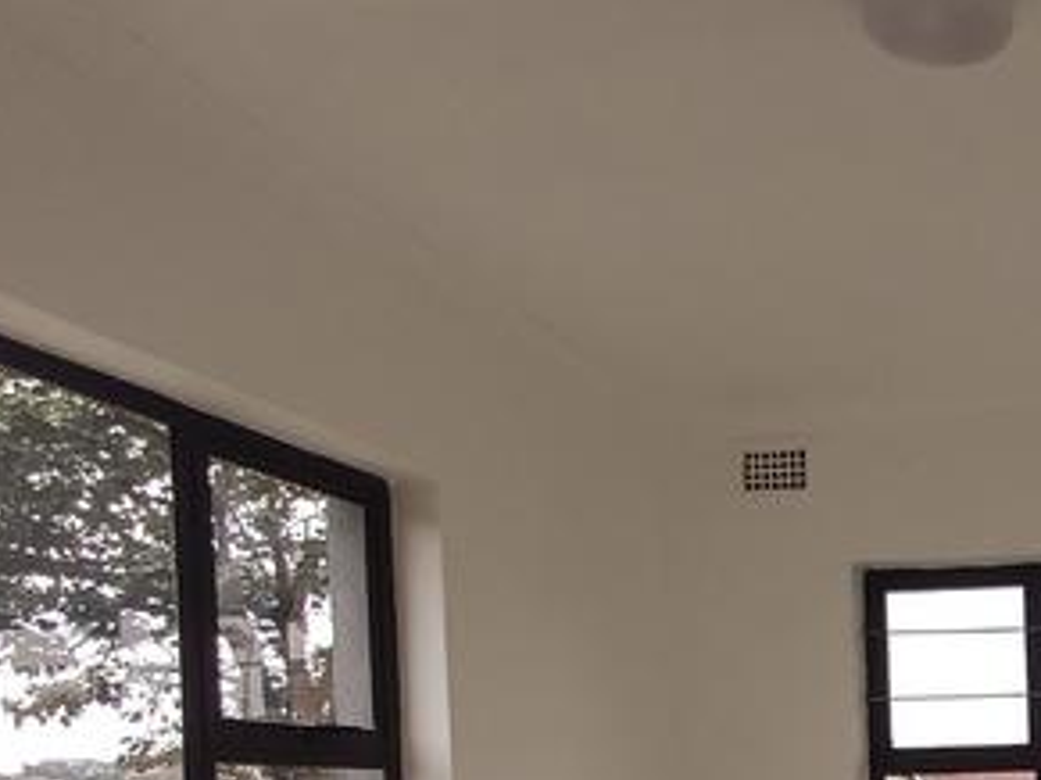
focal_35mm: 44
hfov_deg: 37.2
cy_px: 866
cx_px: 1098
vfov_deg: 29.5
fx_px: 1323
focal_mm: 1.64
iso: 64
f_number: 2.2
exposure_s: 1/100
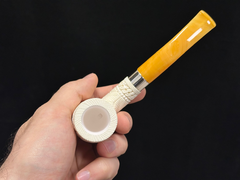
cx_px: 120
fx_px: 333
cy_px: 90
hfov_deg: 39.7
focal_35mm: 48
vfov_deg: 30.3
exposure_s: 1/100
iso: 50
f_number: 1.78
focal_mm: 6.86
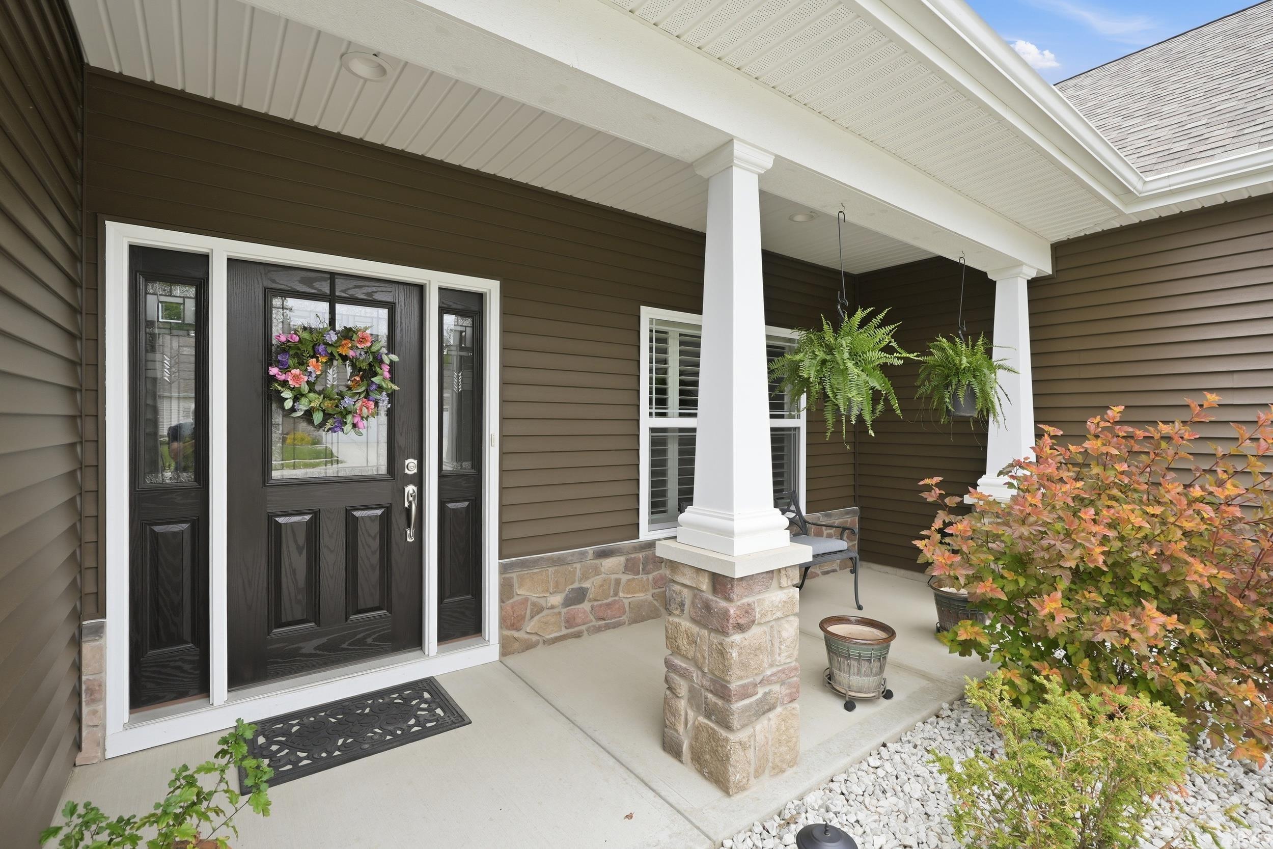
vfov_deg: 73.8
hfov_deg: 96.7
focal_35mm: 16
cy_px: 424
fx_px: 566
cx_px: 636
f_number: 4.5
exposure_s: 1/250
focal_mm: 11
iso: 100
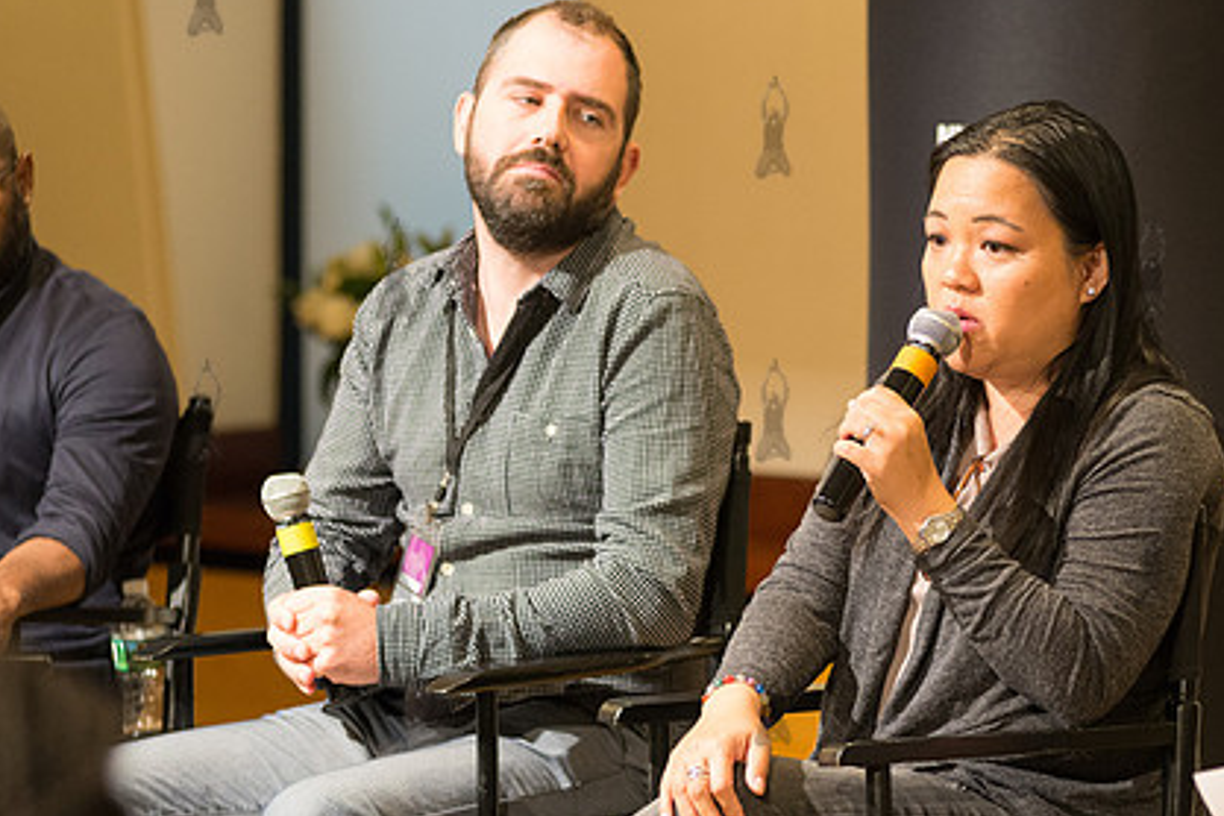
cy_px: 409
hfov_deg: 11.8
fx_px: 5916
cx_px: 772
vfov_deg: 7.9
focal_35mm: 174
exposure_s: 1/200
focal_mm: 125
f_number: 4
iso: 3200
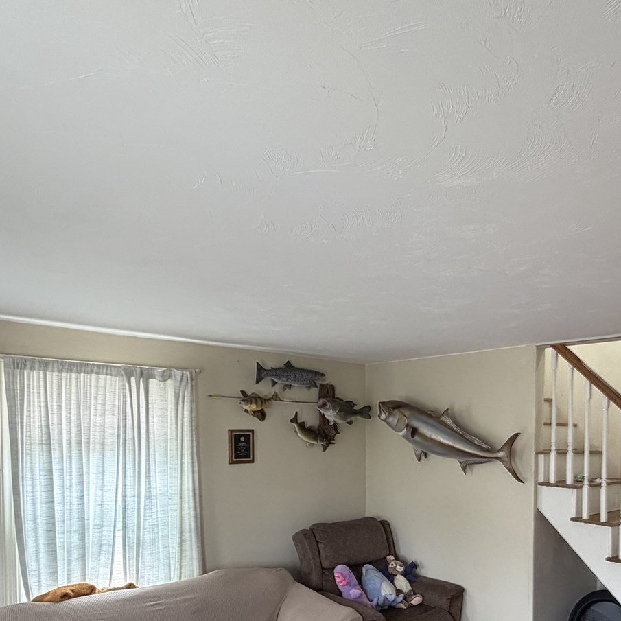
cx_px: 418
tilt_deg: -2.1
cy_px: 456
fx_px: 568
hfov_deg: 56.0
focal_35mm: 28
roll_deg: -0.2
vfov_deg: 54.9
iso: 320
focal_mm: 2.22
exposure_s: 1/94
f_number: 2.2
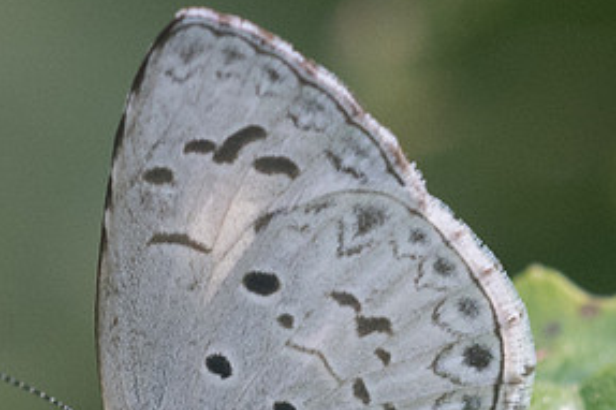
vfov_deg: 1.3
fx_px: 18110
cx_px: 363
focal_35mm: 1059
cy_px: 319
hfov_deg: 1.9
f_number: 7.1
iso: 1000
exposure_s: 1/250
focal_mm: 150
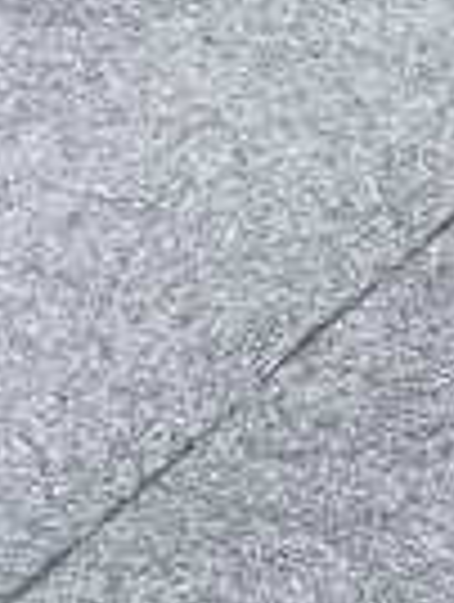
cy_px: 860
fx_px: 3242
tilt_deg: -46.6
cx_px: 1542
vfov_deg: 10.3
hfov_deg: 6.9
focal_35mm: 186
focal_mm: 4.25
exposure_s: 1/323
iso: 32
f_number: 1.8
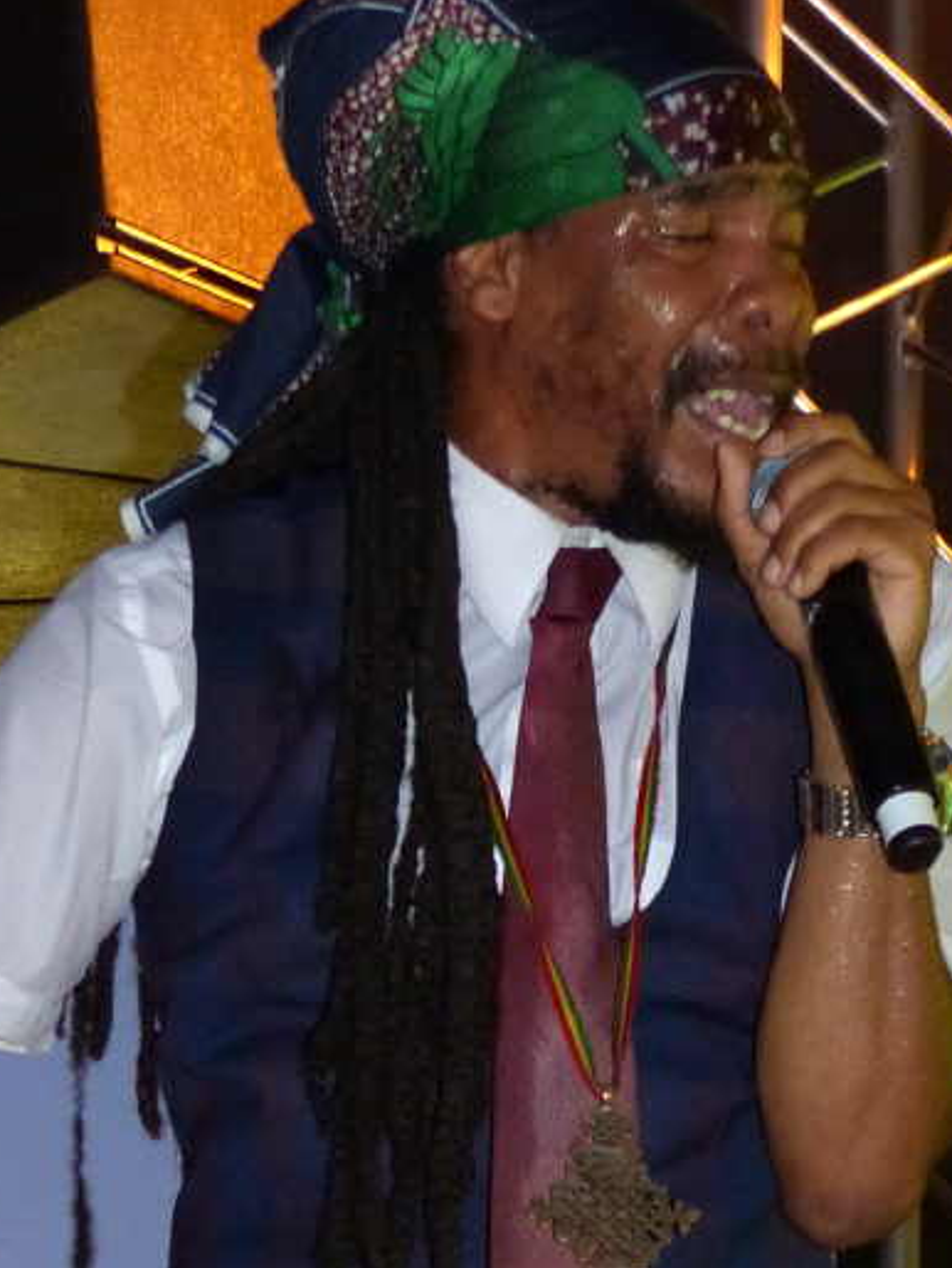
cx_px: 491
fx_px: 5129
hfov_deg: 10.6
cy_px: 814
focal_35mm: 140
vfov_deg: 14.1
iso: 400
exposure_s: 1/60
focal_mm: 13
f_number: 2.8
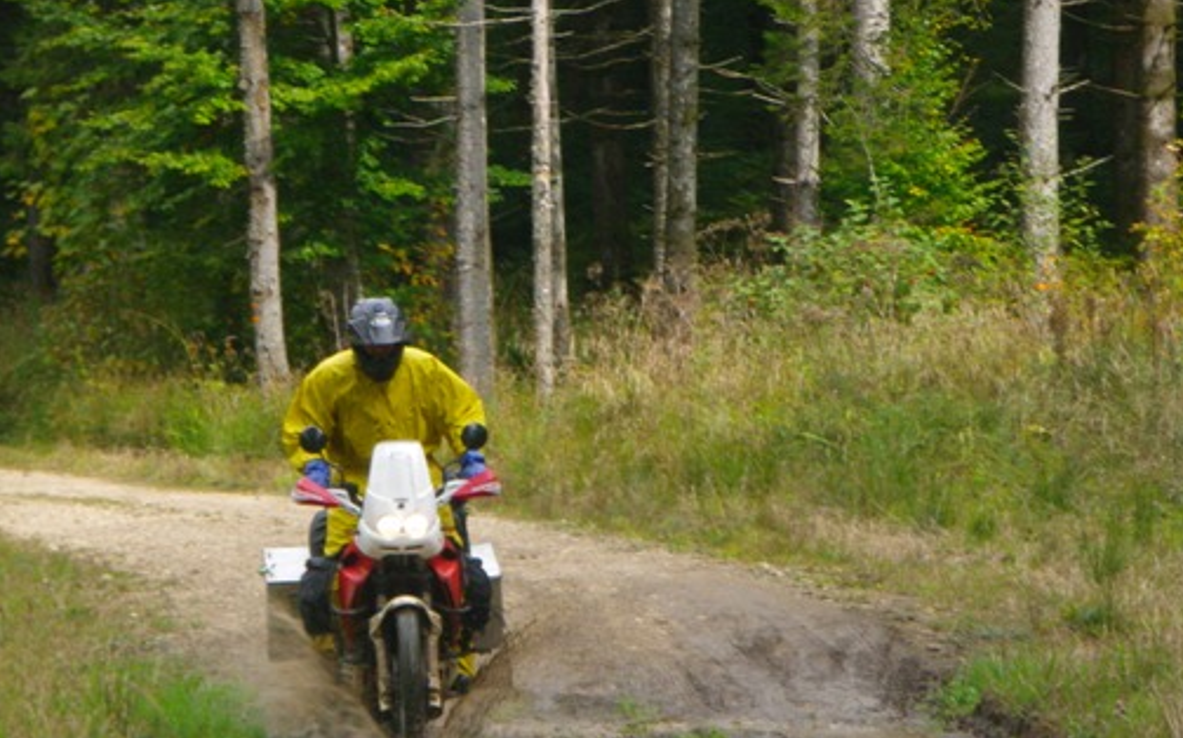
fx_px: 6253
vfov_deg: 6.8
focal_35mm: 194
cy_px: 355
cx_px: 673
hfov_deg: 10.8
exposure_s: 1/160
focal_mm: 20.6
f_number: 5.2
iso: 125
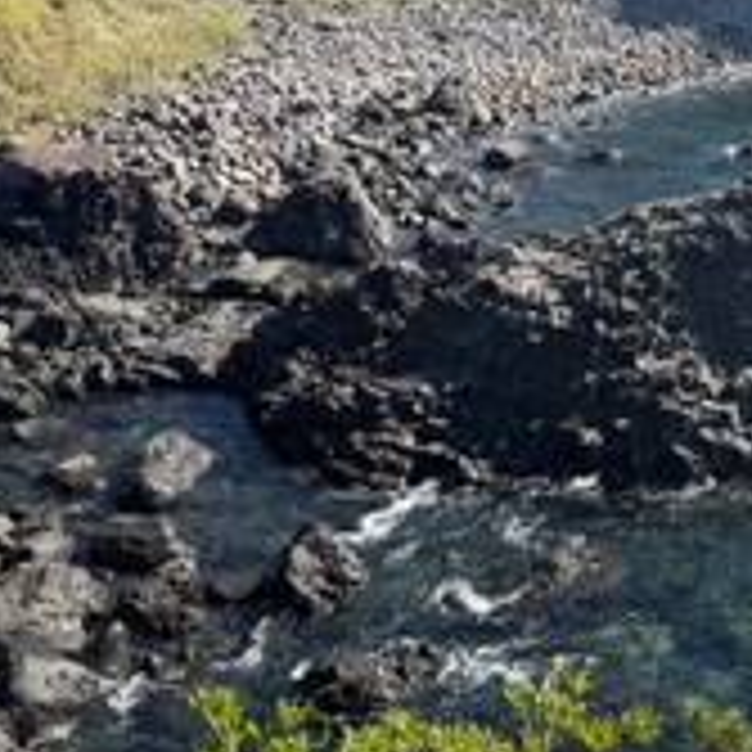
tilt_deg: -16.1
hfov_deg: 26.5
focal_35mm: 61
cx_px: 766
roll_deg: +0.8
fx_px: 1499
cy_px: 221
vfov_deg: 27.9
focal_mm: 6.76
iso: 100
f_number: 1.78
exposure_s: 1/2445
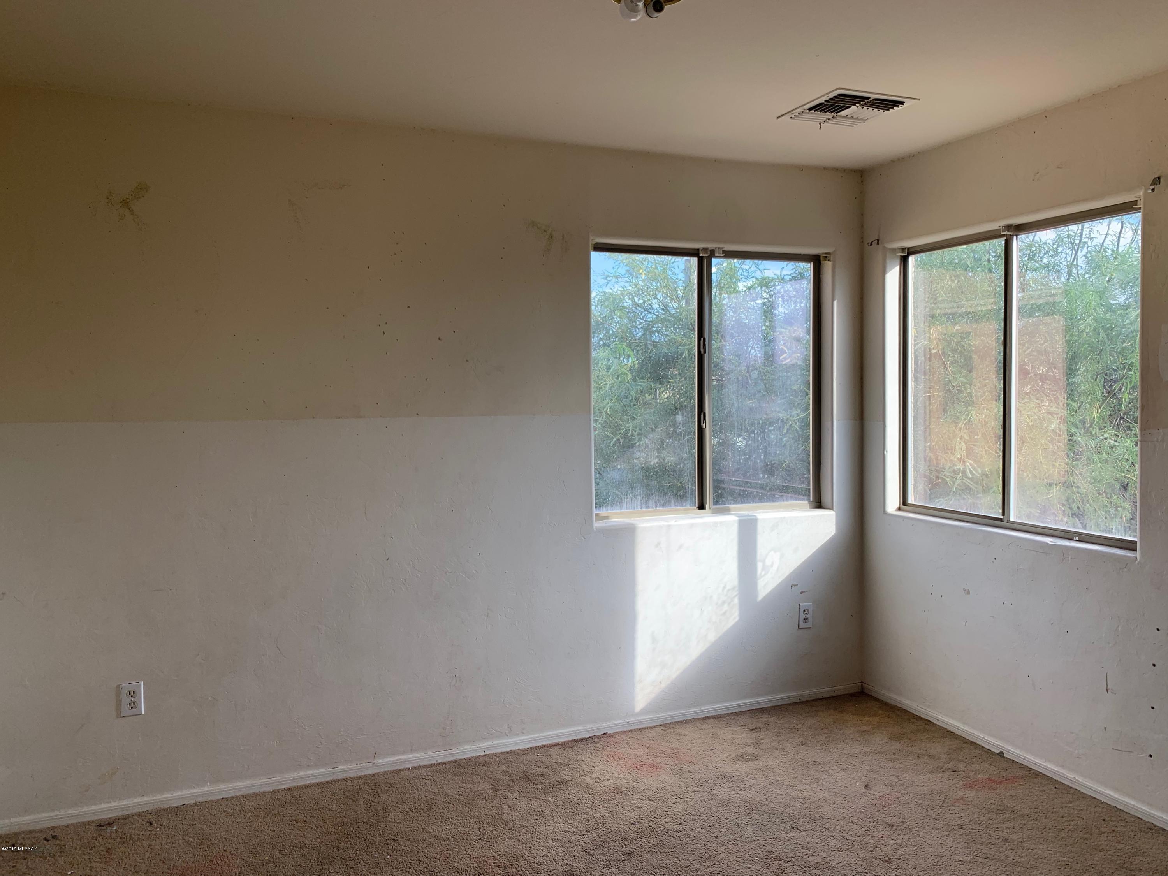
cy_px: 438
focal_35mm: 26
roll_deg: +0.4
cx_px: 584
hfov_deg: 67.3
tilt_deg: -0.9
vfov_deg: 53.1
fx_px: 877
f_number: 1.8
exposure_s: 1/291
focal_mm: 4.25
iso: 25
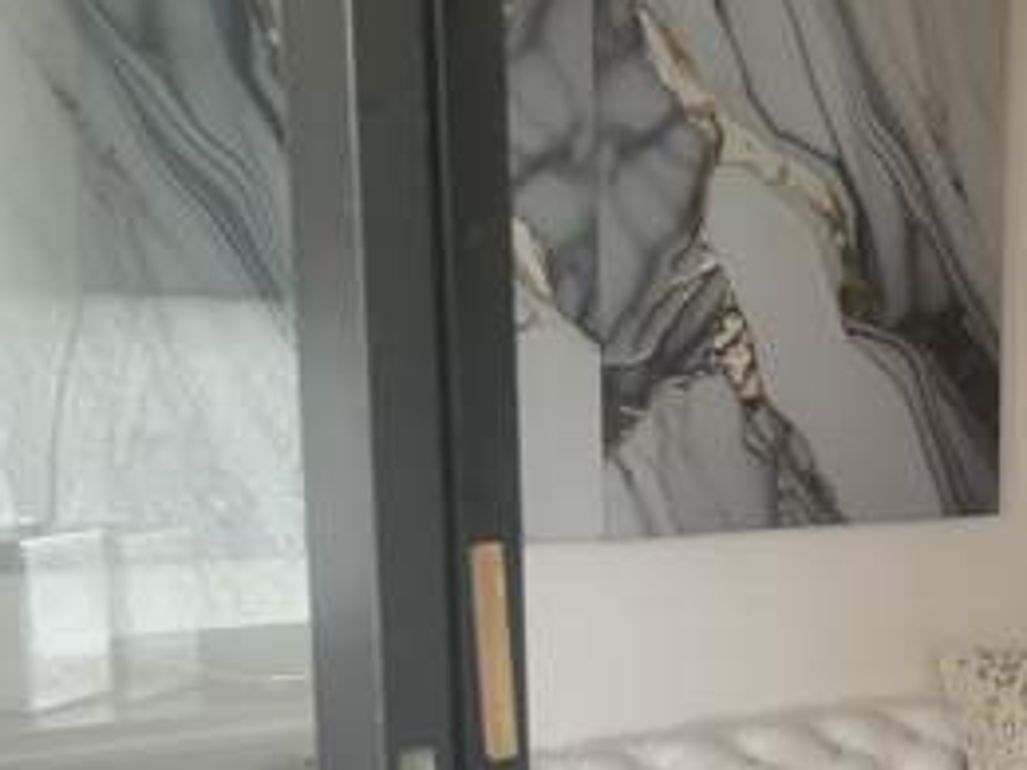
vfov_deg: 17.8
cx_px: 1537
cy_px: 833
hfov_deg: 20.8
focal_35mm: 80
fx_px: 2373
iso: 100
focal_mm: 5.96
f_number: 1.6
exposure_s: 1/60
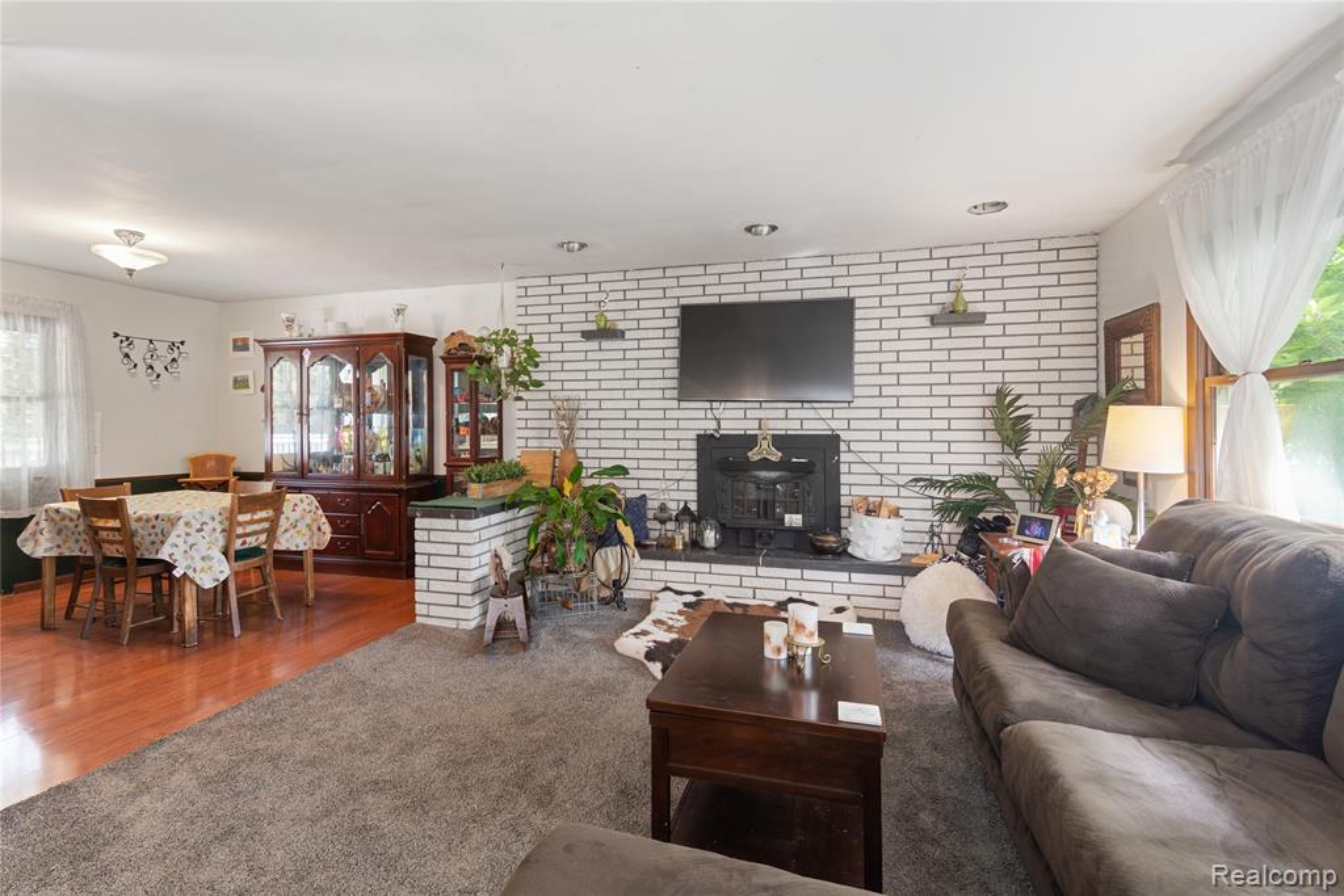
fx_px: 635
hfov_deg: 93.3
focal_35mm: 17
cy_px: 448
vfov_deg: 70.5
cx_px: 672
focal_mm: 17
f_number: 9
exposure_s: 1/2
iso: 320
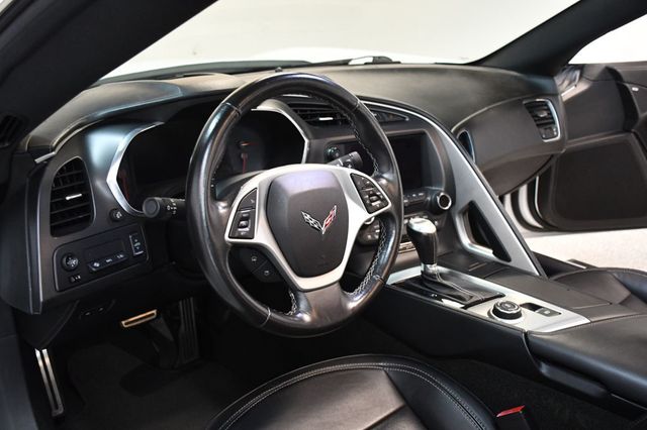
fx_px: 647
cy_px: 215
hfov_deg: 53.2
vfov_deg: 36.8
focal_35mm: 36
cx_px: 324
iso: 3200
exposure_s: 1/80
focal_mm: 24
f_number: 3.8
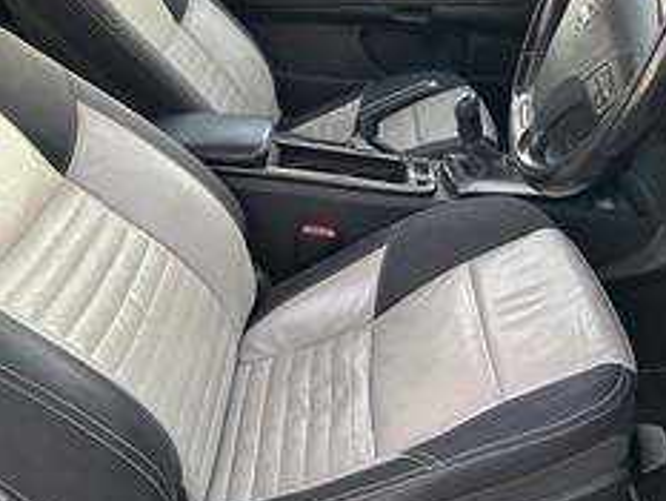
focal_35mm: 39
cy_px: 160
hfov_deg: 46.2
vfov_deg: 36.4
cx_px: 497
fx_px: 751
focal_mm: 5.7
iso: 400
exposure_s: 1/60
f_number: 1.5
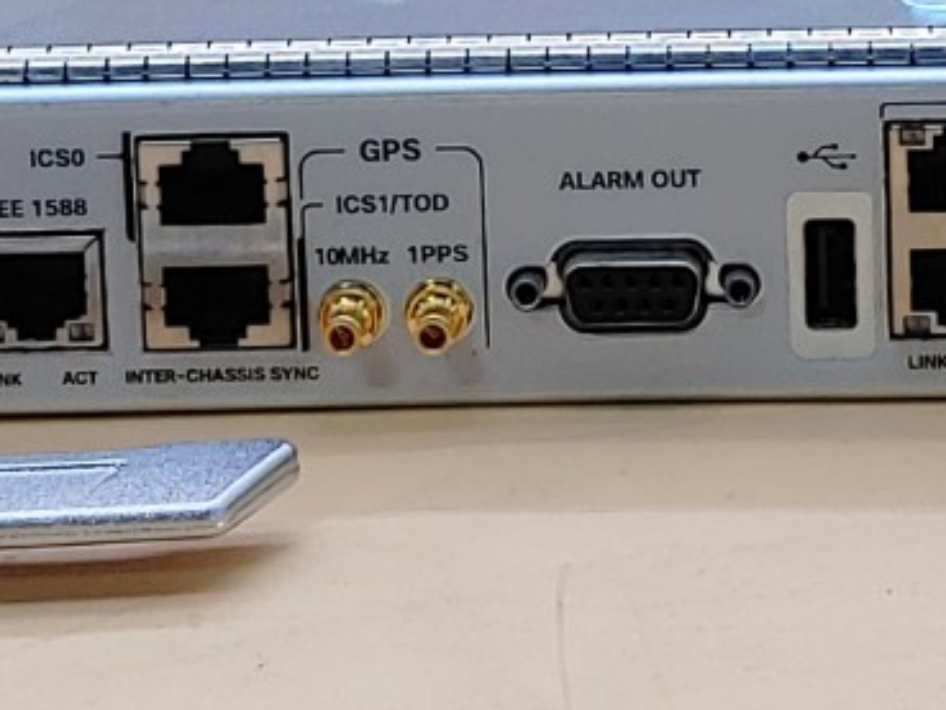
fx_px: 4374
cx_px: 685
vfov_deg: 9.1
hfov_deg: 12.3
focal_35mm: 160
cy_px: -269
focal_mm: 4.36
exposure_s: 1/160
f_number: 1.8
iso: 50
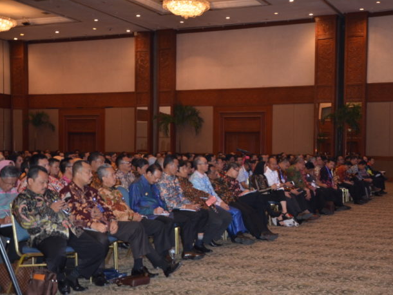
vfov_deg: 27.5
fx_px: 602
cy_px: 147
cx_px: 225
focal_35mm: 53
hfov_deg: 36.1
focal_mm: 32
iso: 800
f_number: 4.2
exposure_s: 1/60
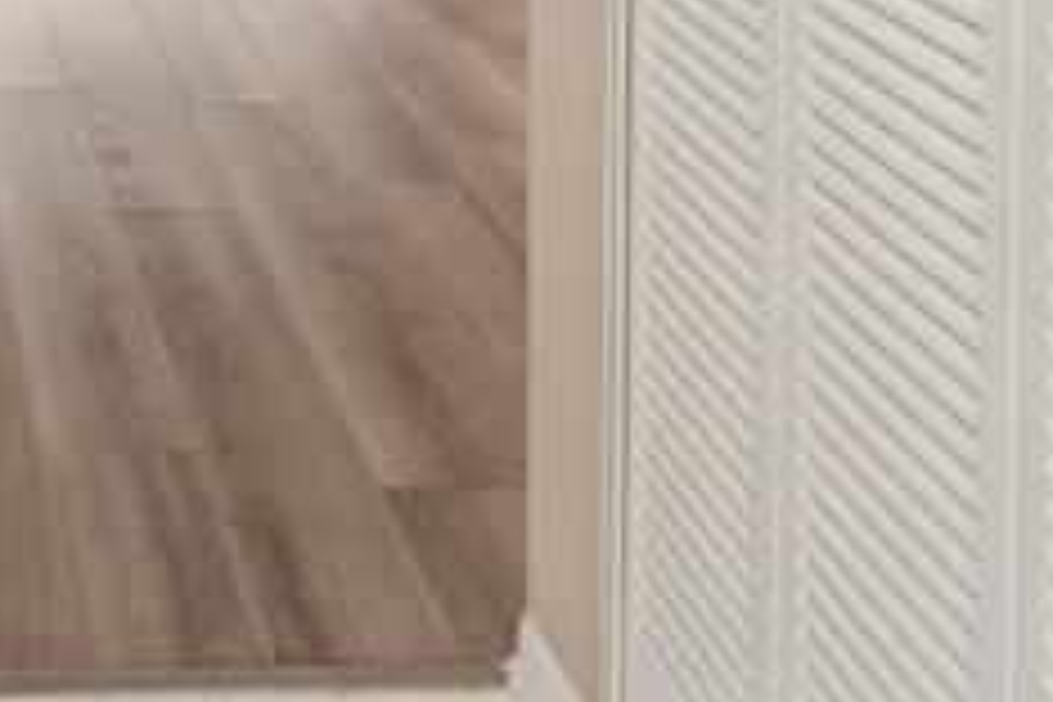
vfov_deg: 15.9
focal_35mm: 70
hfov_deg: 26.4
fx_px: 2047
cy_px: -639
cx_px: -122
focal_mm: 16
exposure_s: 1/6
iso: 400
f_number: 8
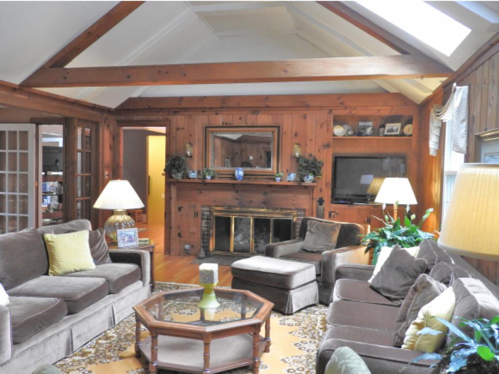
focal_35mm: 30
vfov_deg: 46.8
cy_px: 187
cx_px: 250
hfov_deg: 59.9
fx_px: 433
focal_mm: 5.4
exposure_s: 1/15
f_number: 3.5
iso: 400
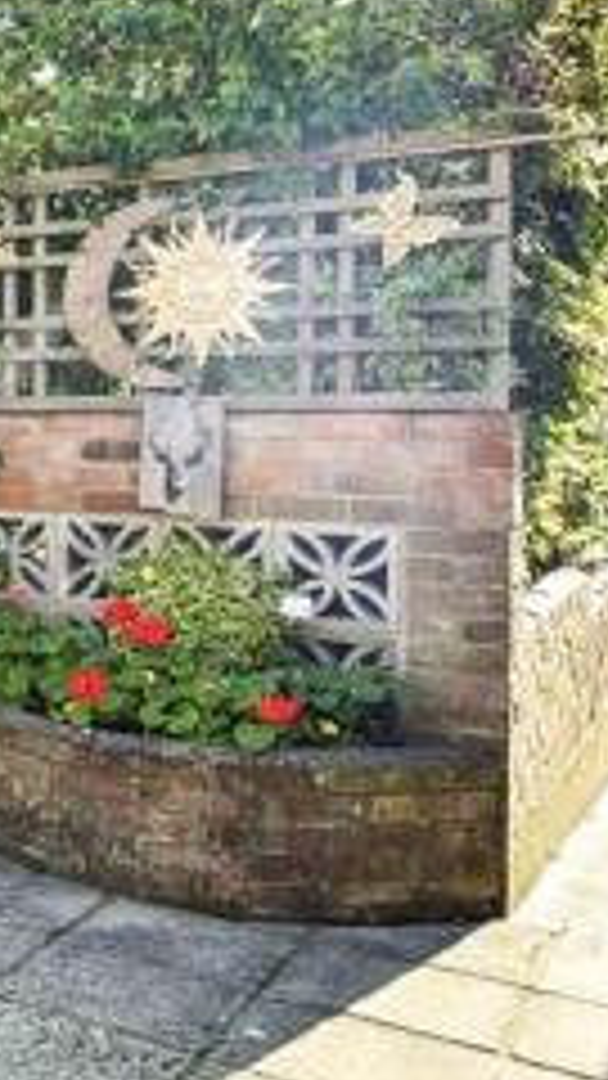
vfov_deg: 47.0
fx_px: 1232
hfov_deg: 17.9
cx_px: -640
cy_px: 416
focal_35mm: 43
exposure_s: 1/250
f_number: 8
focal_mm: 10
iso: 200
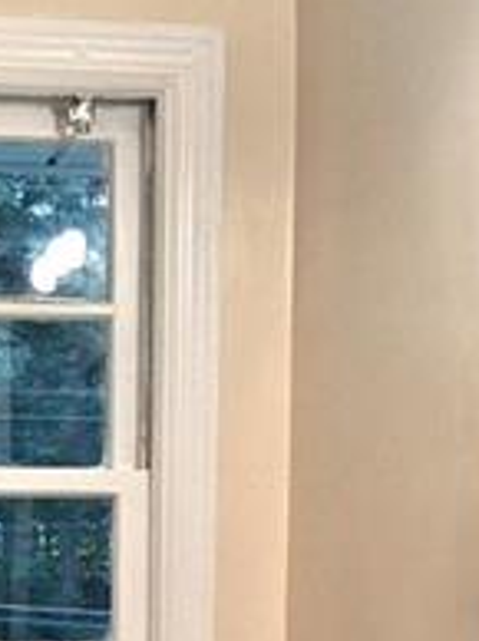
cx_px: 86
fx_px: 1905
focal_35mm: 103
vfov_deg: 17.5
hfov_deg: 14.2
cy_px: 912
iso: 100
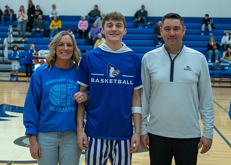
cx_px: 99
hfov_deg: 30.5
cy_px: 46
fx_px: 423
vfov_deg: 21.9
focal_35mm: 64
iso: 2500
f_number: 3.2
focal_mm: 38
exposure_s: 1/500
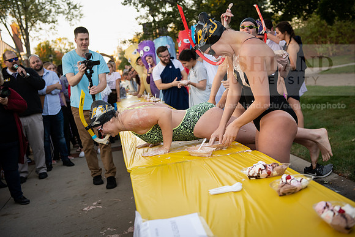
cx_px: 178
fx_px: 473
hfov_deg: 41.1
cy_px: 118
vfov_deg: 28.1
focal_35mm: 48
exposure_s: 1/320
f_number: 3.5
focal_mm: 48
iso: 640
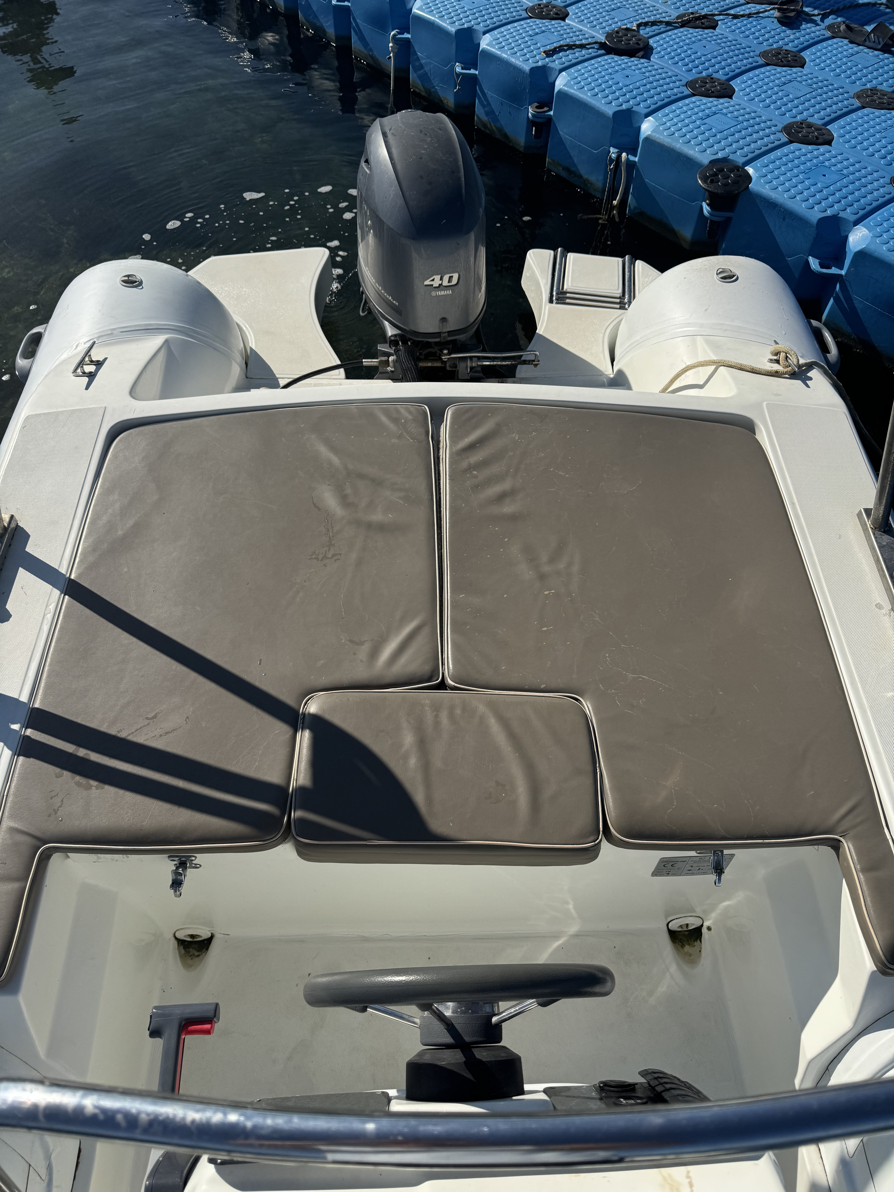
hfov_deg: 56.8
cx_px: 447
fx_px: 826
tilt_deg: -54.1
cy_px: 596
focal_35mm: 24
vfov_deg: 71.6
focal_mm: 6.76
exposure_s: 1/7937
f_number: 1.78
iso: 80
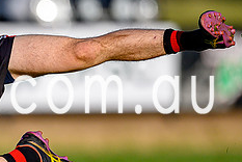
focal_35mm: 2028
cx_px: -152
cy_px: 87
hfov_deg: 1.0
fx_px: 13650
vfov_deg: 0.7
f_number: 4
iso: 200
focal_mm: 500
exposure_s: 1/2500
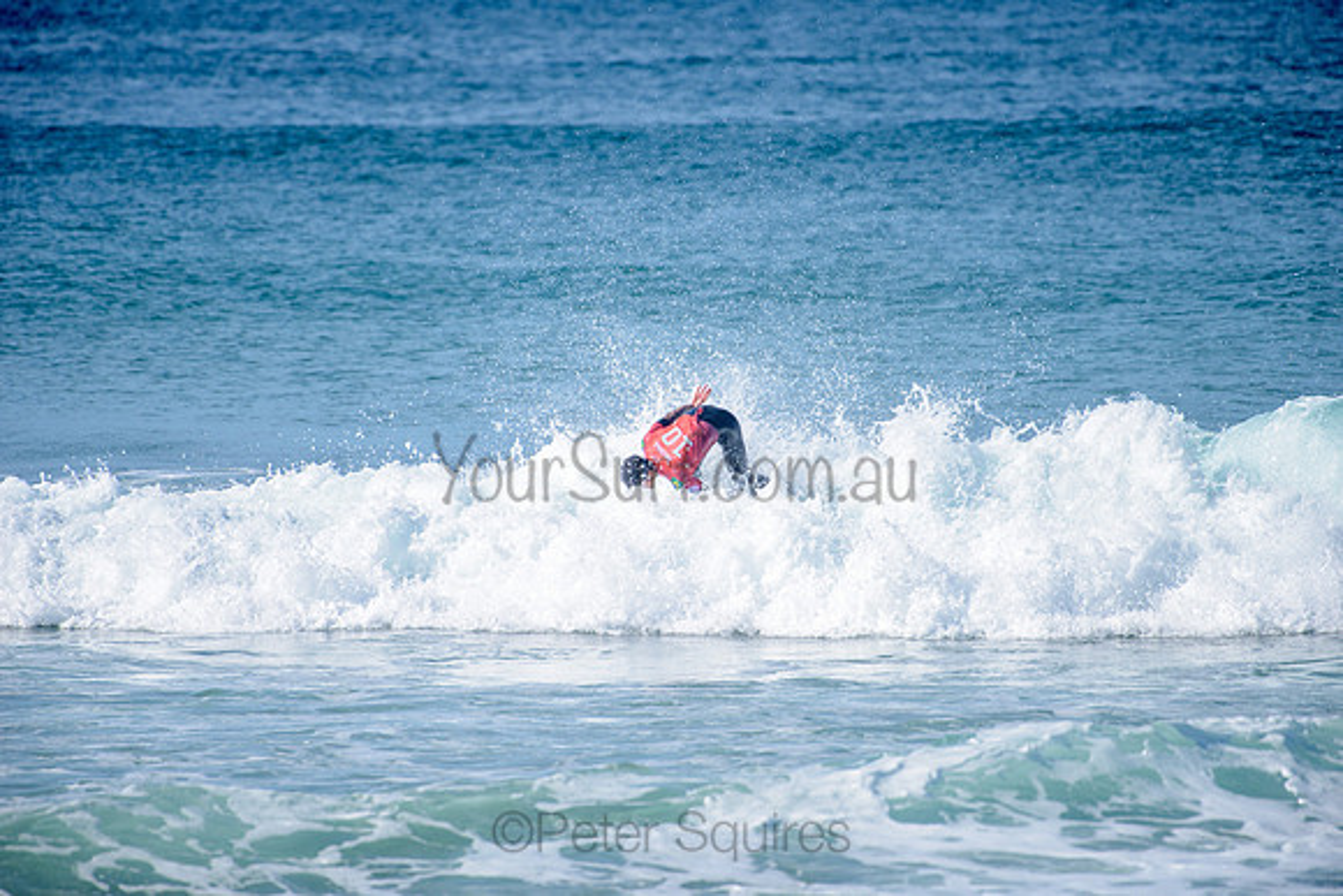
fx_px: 18656
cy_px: 448
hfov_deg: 4.1
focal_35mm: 500
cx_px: 672
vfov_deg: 2.8
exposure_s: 1/2000
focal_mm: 500
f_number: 5.6
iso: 160
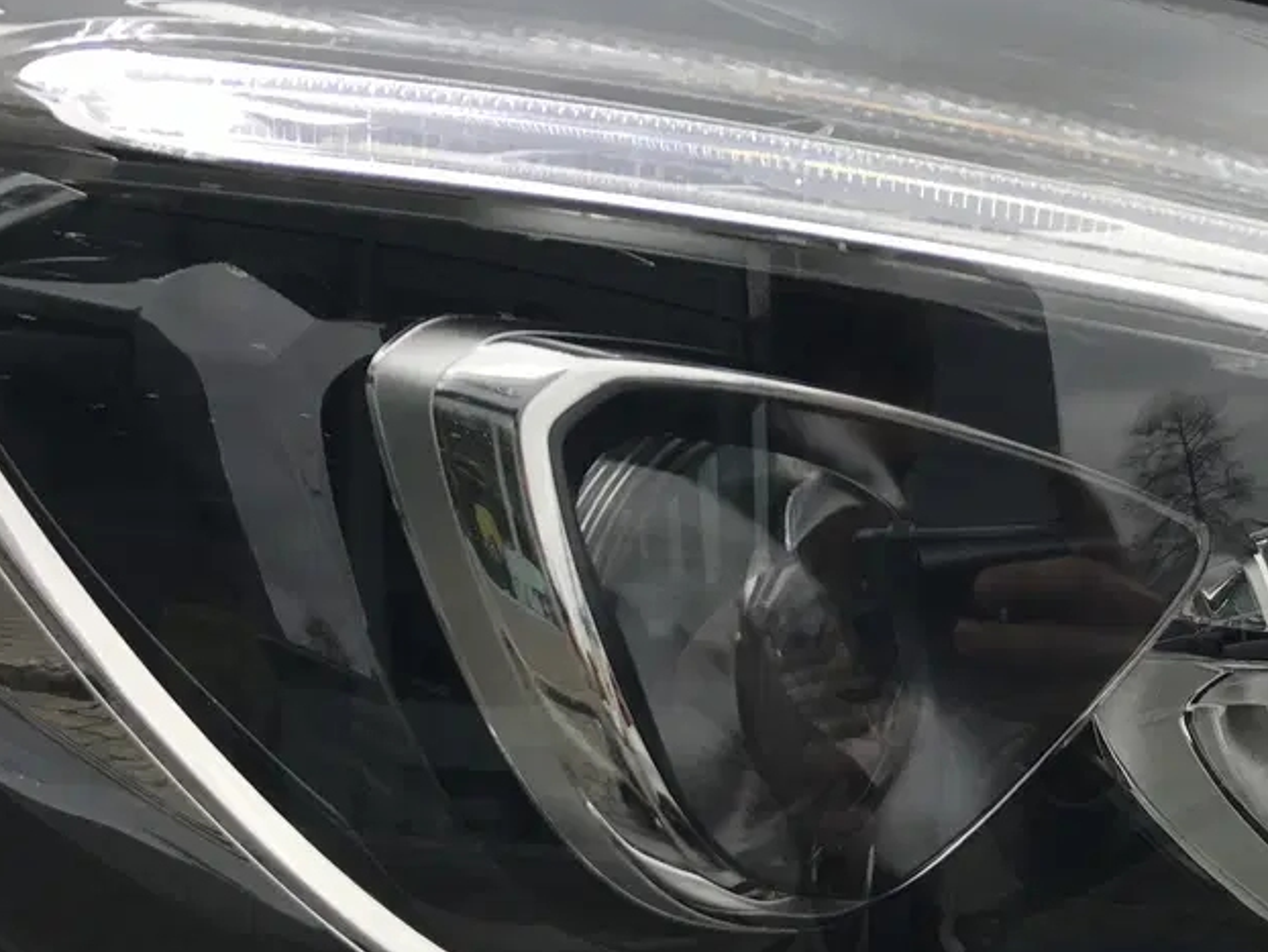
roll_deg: +4.9
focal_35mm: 54
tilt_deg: -11.3
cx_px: 1121
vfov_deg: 27.0
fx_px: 1979
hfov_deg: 33.8
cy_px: 546
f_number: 1.8
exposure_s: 1/679
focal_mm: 3.99
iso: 20
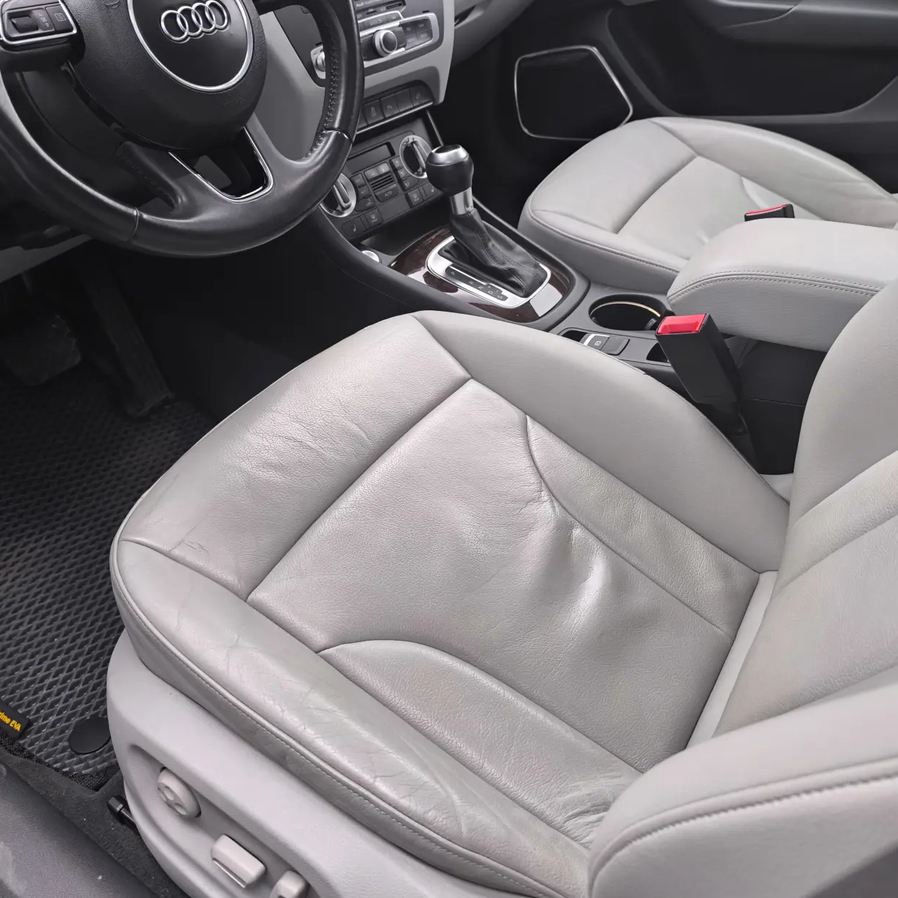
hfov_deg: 57.3
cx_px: 445
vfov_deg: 56.9
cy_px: 364
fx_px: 822
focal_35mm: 28
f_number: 1.65
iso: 640
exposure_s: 1/100
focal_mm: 6.14
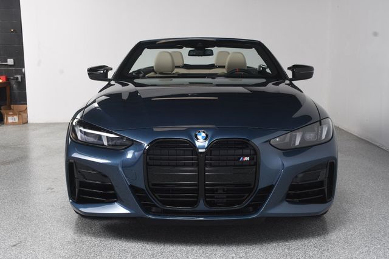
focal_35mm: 51
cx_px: 194
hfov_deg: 38.9
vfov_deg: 26.5
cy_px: 130
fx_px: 551
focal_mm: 34
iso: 100
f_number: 9
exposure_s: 1/160
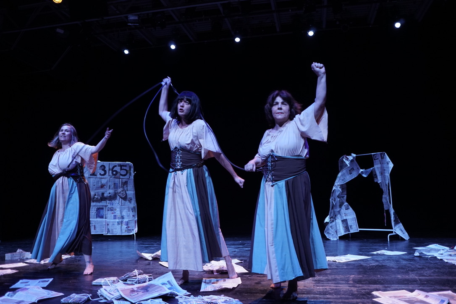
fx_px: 380
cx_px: 228
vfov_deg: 43.6
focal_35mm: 30
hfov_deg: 61.9
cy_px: 152
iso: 800
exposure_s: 1/125
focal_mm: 20
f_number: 2.8
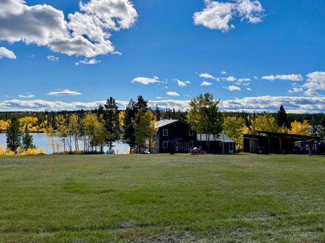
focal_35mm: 27
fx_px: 253
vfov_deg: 51.3
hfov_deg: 65.3
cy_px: 123
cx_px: 157
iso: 32
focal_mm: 4.2
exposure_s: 1/8403
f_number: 1.6
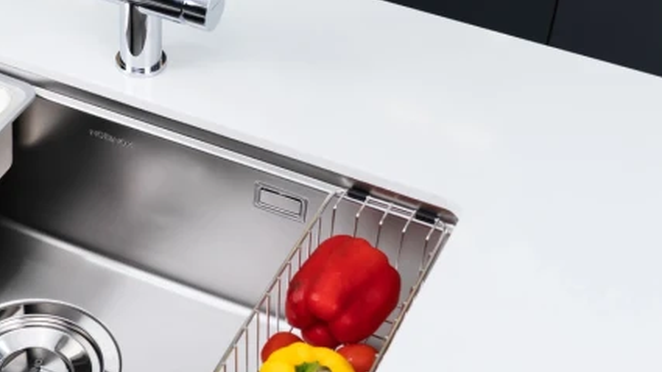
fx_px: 1439
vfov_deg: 14.7
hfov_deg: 25.1
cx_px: 61
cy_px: 189
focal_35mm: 82
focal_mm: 32
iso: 320
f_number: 4
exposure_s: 1/160
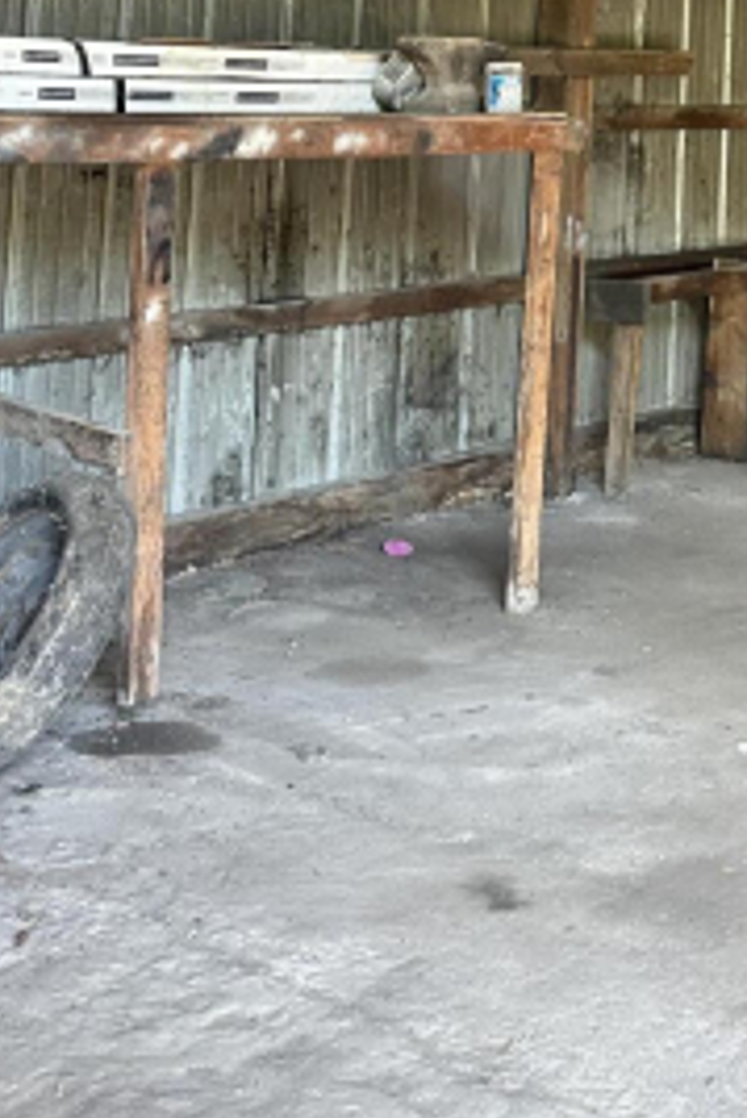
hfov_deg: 20.9
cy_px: -136
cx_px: 826
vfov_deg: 29.0
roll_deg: -2.6
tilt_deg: +9.0
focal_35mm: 62
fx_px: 1927
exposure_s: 1/74
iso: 250
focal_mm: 6.86
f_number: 1.78
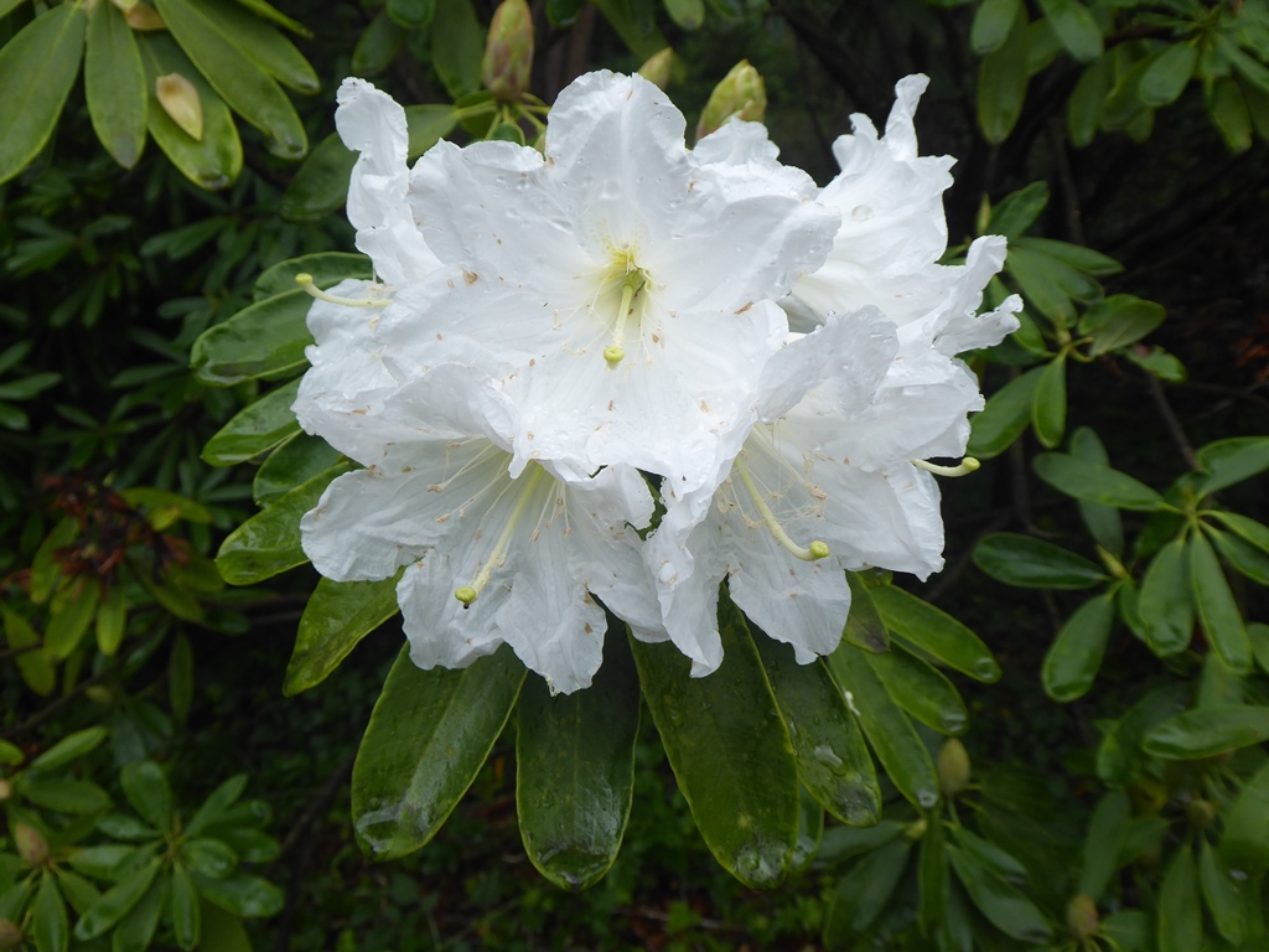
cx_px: 634
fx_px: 1430
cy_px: 476
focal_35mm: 39
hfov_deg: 47.9
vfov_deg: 36.8
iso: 80
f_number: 3.7
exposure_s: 1/160
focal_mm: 6.7
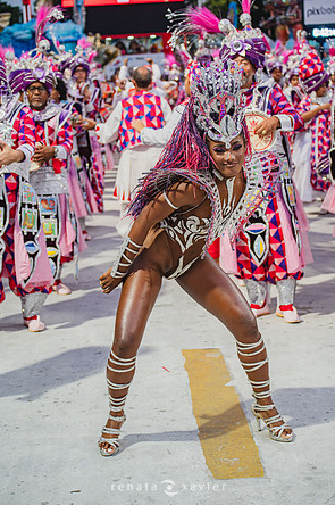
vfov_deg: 28.5
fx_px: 993
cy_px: 251
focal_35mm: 71
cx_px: 166
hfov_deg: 19.1
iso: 800
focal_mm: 70
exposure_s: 1/250
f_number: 4.5
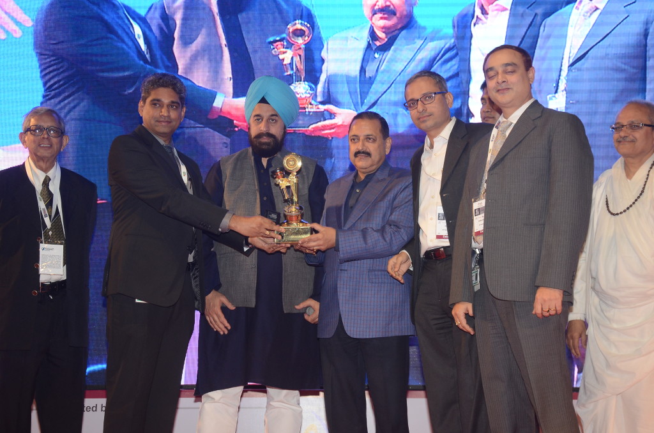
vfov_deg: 20.1
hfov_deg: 29.9
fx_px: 1224
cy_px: 216
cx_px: 327
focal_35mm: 68
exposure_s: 1/125
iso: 800
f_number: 5.6
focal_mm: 45
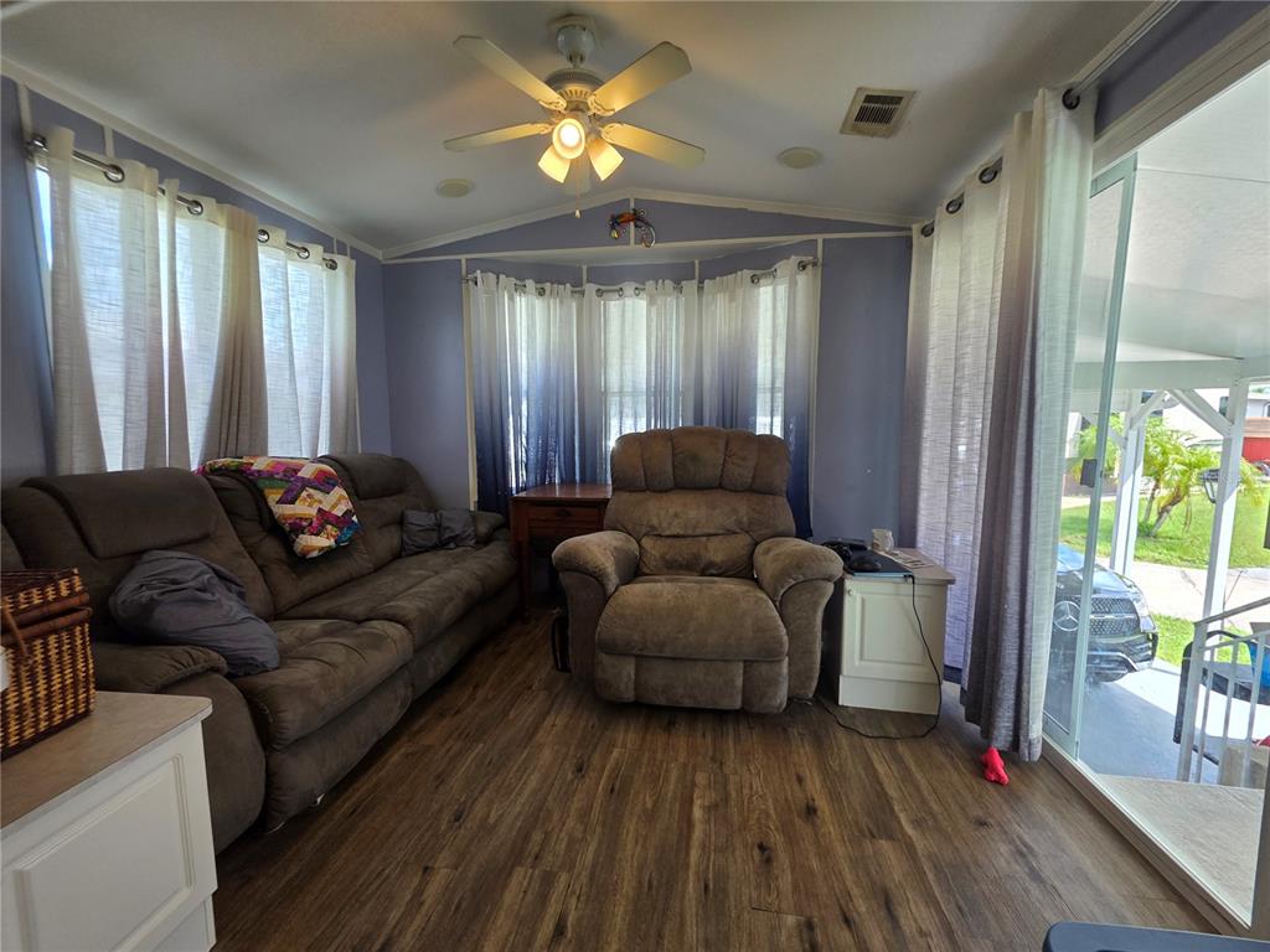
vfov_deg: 89.9
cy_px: 476
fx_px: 477
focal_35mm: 13
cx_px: 635
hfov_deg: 106.2
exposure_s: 1/120
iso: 50
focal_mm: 2.2
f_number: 1.9
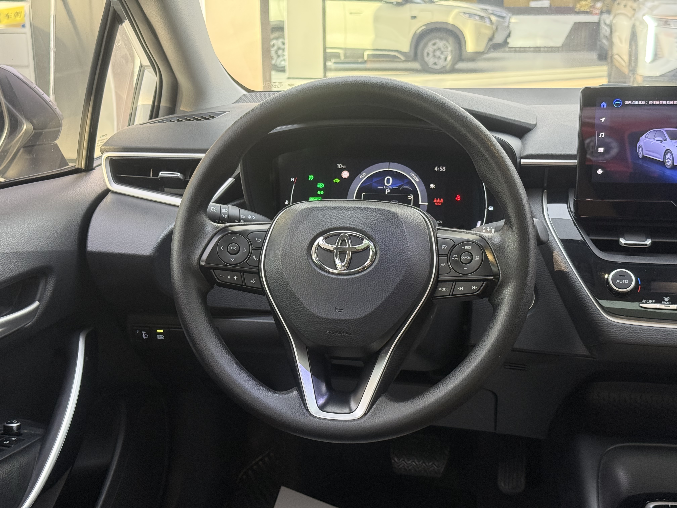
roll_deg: +0.2
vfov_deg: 30.3
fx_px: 939
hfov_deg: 39.7
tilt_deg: -13.8
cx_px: 338
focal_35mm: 48
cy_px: 254
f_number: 1.78
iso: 200
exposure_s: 1/60
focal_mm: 6.76
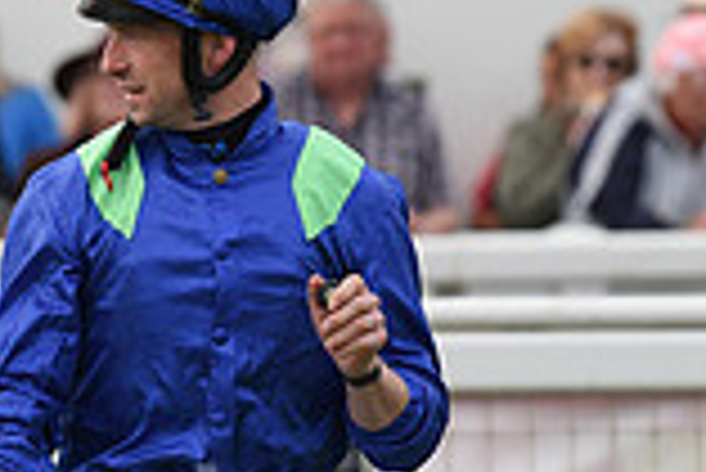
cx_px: -355
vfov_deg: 1.9
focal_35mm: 740
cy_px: 587
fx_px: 14525
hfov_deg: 2.8
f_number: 4.5
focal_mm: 200
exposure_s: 1/2000
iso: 640
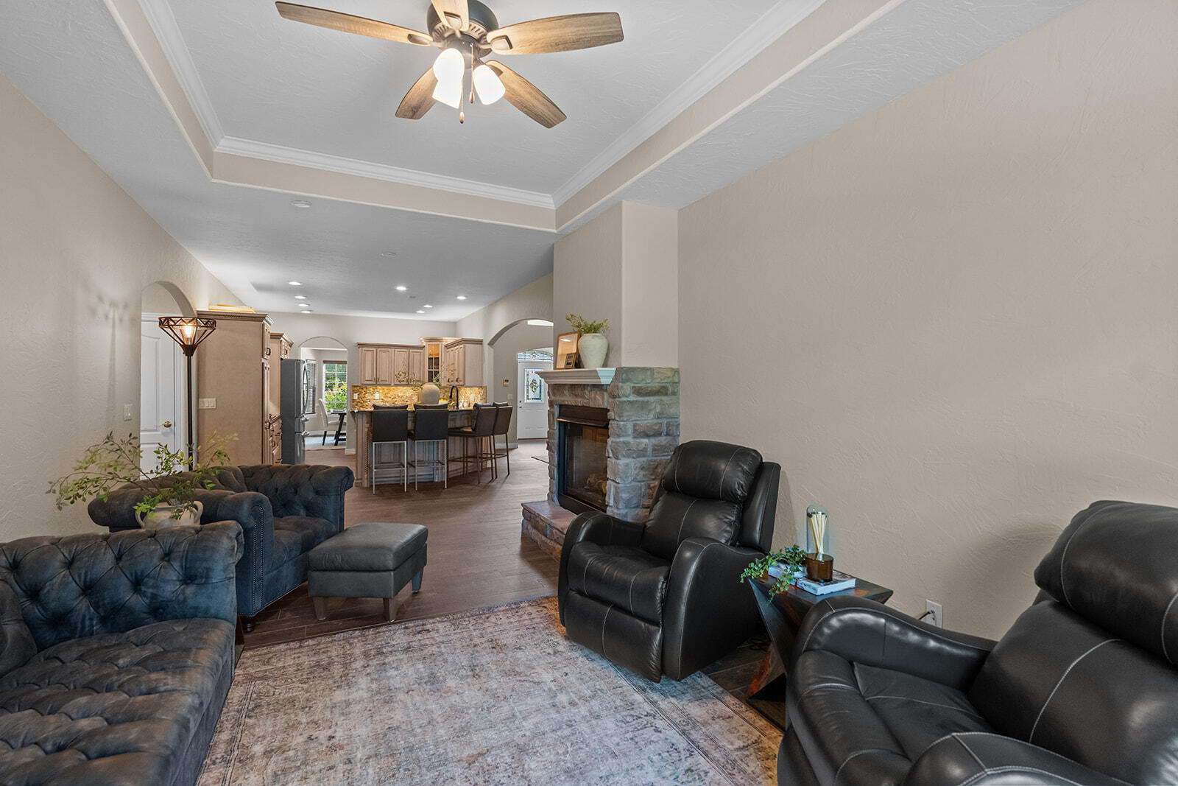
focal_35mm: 16
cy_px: 393
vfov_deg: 73.8
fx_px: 524
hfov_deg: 96.7
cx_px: 589
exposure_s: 1/50
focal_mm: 16
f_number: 4.5
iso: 2500
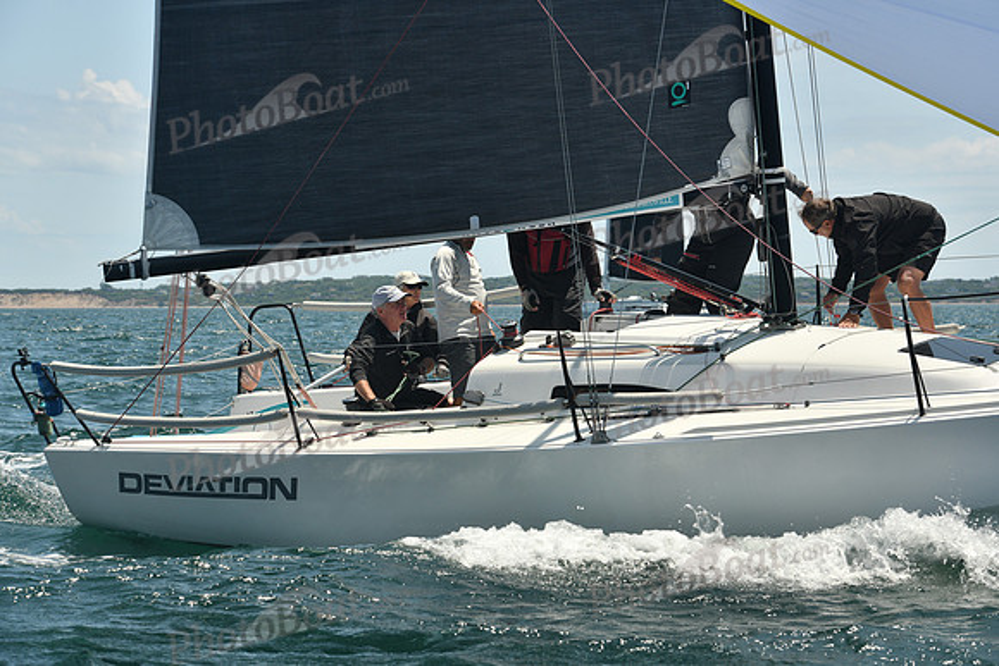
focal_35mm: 100
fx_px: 2776
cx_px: 500
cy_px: 333
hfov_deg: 20.4
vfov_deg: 13.7
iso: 320
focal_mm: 100
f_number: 8
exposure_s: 1/640
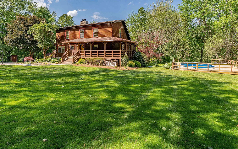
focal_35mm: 18
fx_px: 117
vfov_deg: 63.7
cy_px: 53
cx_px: 103
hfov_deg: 90.6
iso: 160
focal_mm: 14
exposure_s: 1/250
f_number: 9
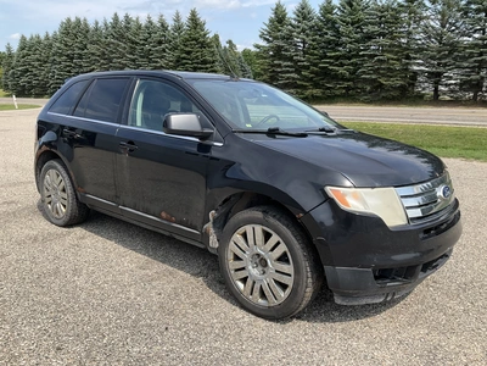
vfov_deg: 48.2
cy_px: 183
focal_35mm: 29
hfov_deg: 61.7
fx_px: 408
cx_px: 244
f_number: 1.8
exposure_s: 1/1035
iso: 25
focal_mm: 3
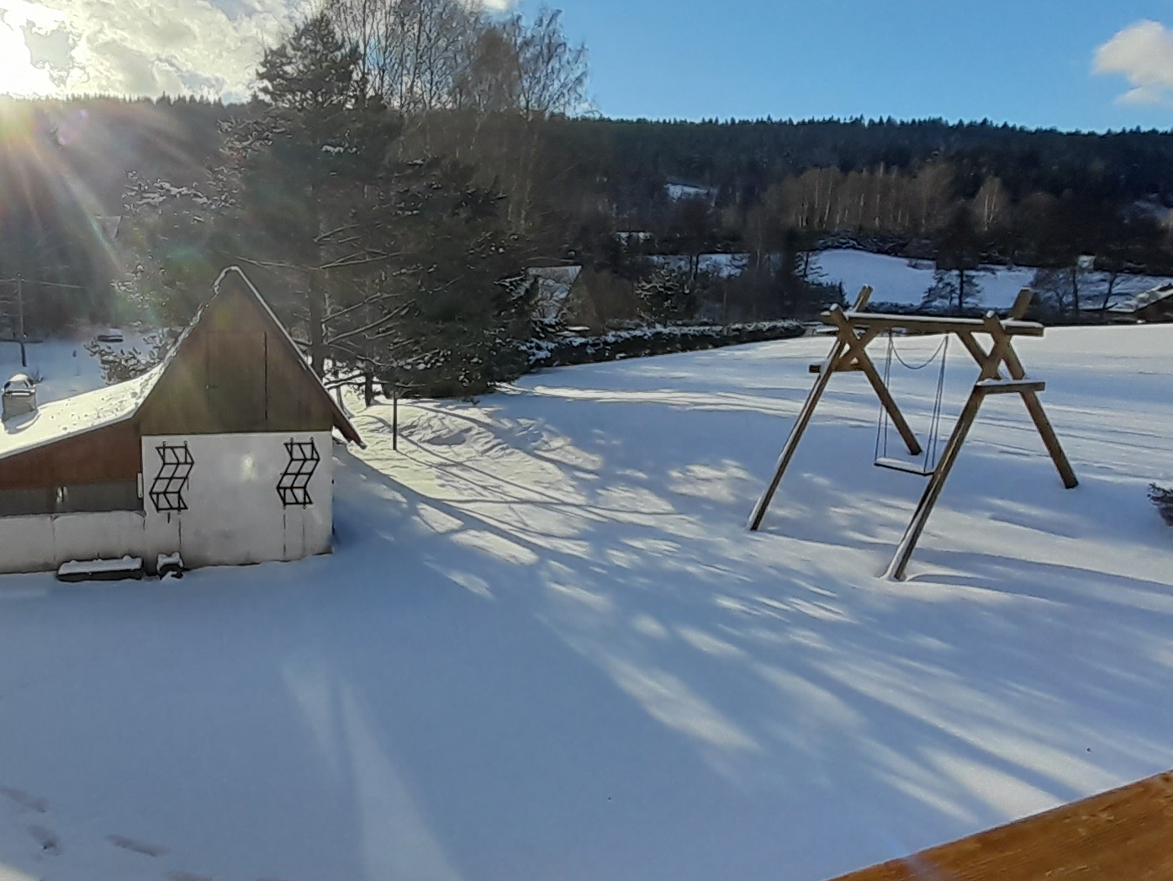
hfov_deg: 69.4
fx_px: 813
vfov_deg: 56.7
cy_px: 398
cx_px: 386
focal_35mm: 24
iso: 40
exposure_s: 1/1508
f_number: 2.2
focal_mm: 1.13
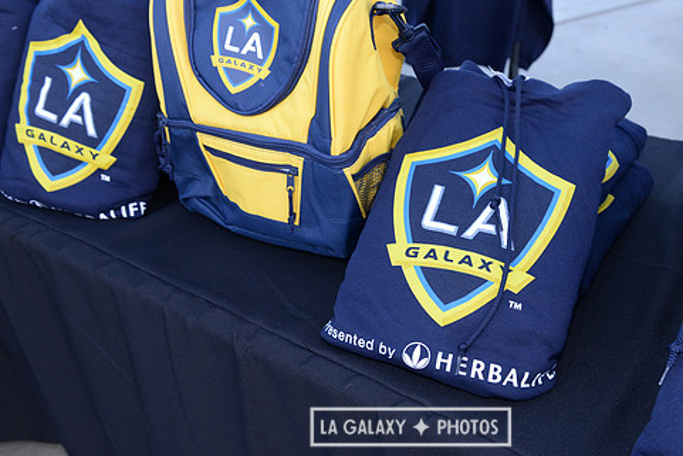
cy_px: 214
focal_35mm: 41
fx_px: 778
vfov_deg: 32.6
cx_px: 410
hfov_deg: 47.1
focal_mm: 34
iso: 800
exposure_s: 1/80
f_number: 7.1
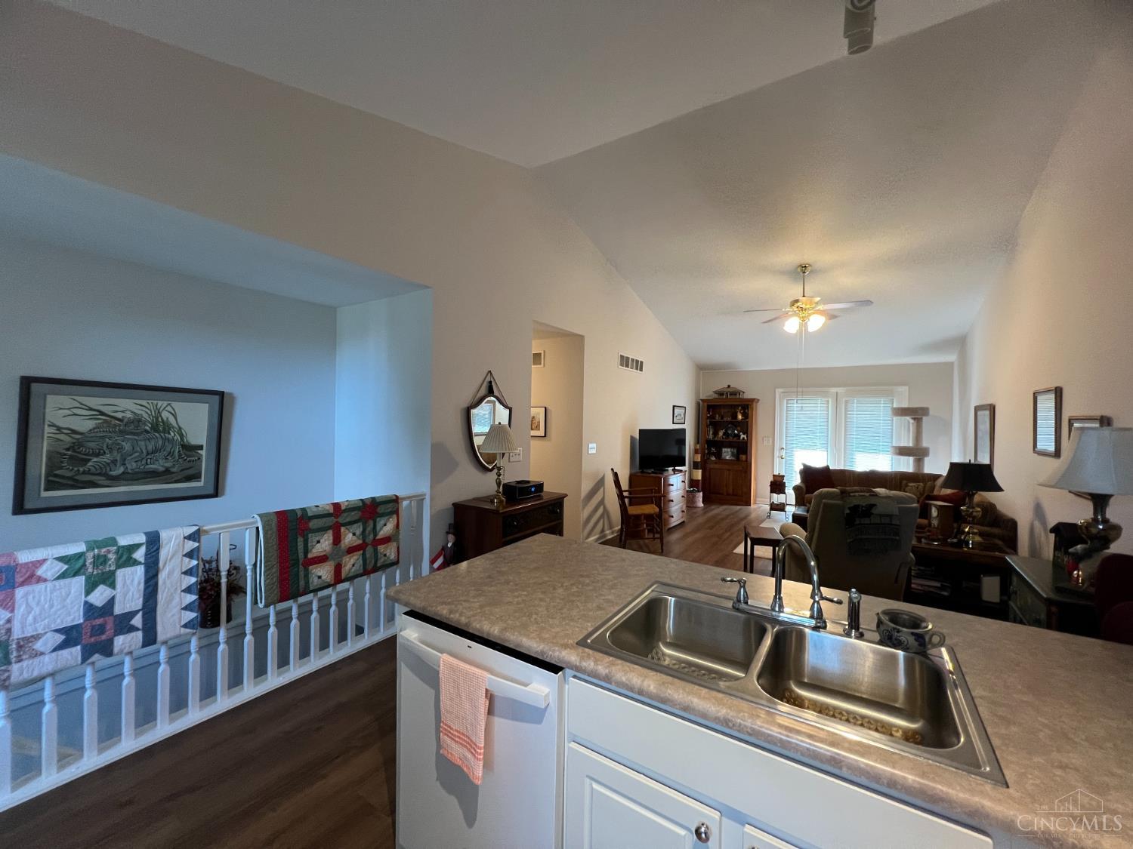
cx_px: 566
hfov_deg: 106.2
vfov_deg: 89.9
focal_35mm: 13
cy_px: 424
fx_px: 425
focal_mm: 1.57
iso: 250
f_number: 1.8
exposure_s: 1/60
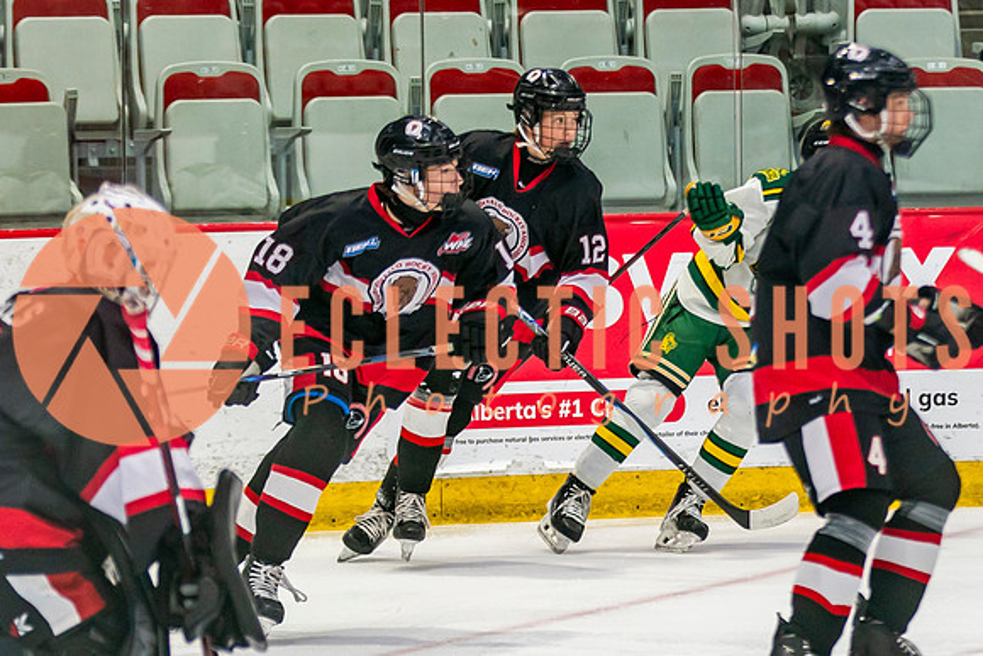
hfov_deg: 6.8
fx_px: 8249
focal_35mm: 302
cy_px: 487
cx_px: 365
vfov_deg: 4.6
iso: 1000
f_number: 2.8
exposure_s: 1/640
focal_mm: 125
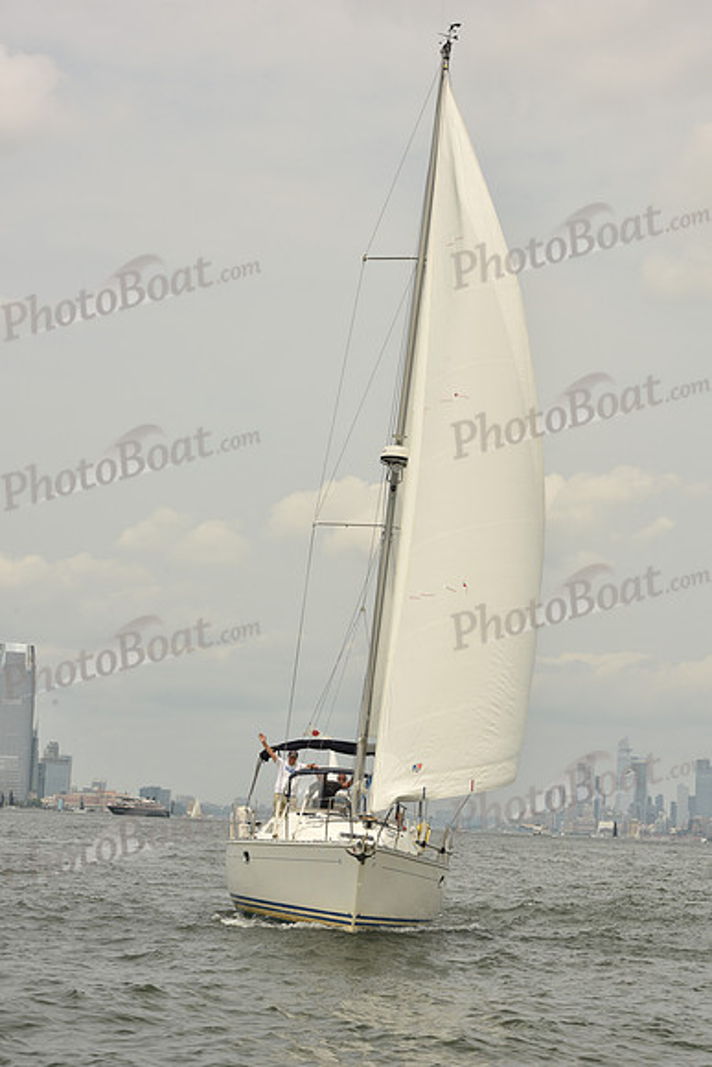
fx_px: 2075
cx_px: 356
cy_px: 534
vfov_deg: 28.8
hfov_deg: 19.5
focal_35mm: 70
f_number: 11
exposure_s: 1/640
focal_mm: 70
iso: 250
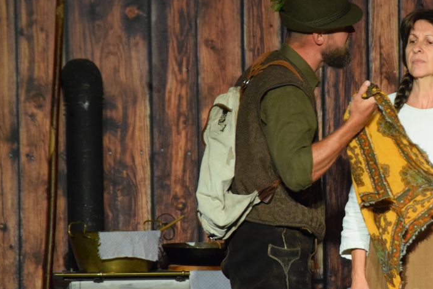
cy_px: 131
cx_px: 361
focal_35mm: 509
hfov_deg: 4.0
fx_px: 6124
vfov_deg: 2.7
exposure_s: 1/200
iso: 3200
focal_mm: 200
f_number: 5.6
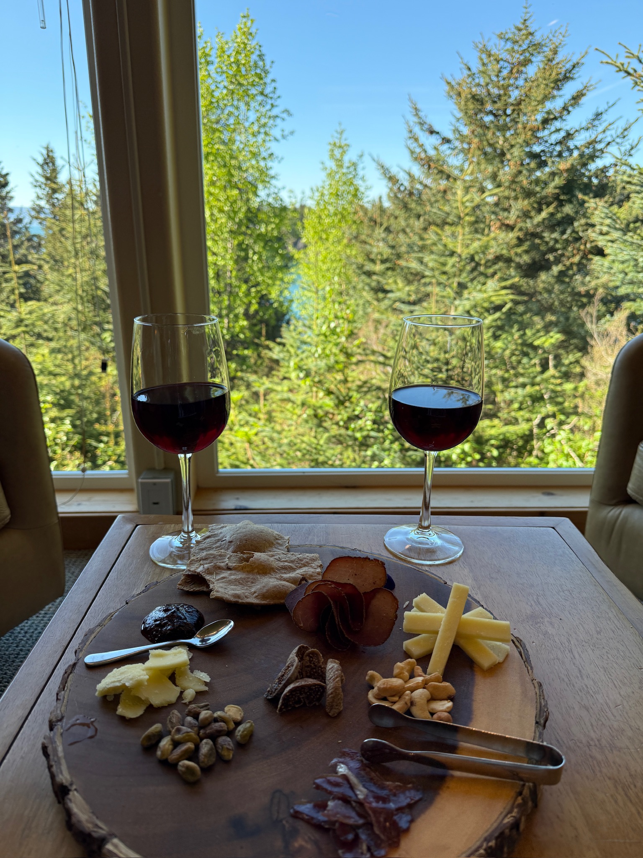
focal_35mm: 24
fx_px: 594
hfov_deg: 56.8
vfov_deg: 71.6
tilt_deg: -17.7
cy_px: 429
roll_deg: -0.4
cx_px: 322
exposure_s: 1/840
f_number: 1.78
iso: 100
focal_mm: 6.76
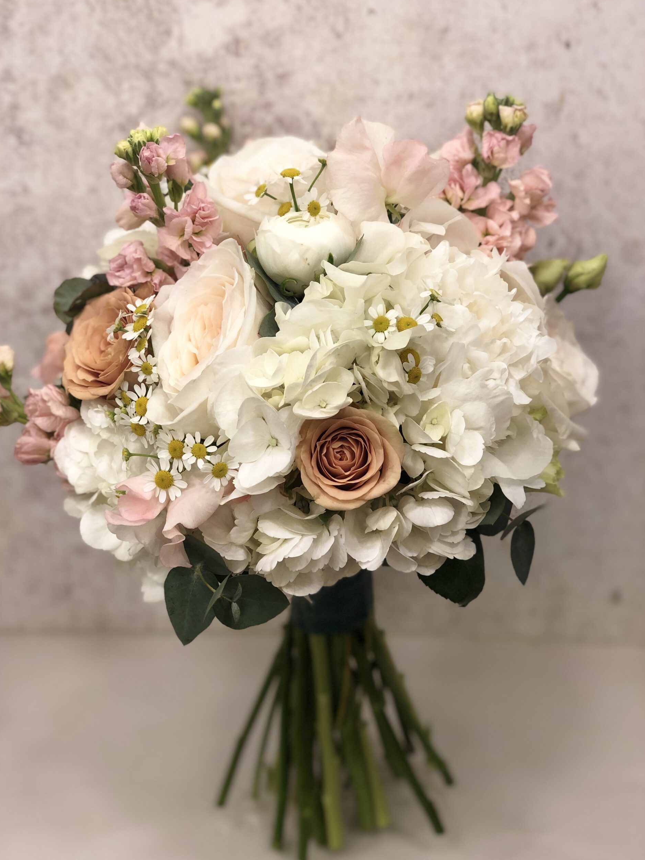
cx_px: 321
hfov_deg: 27.5
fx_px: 1317
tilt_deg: -27.8
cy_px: 429
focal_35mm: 53
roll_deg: -0.7
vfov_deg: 36.2
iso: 40
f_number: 2.4
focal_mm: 6
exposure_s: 1/50
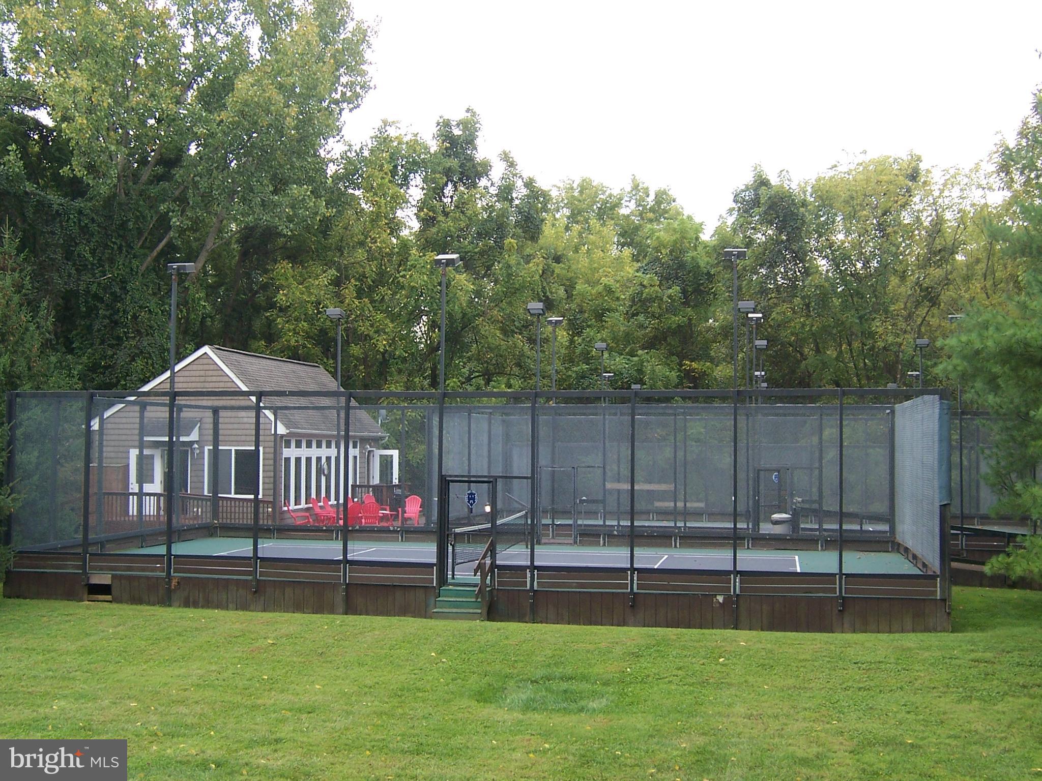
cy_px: 390
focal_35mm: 40
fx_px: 1204
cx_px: 521
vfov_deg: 36.0
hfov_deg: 46.8
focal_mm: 6.7
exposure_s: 1/125
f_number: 4
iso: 80
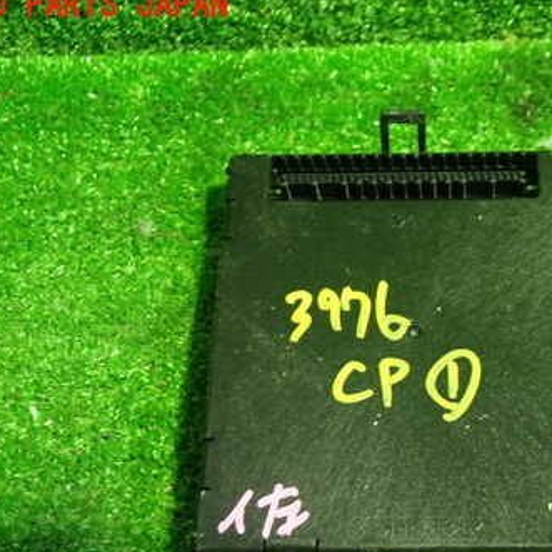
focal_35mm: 48
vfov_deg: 35.1
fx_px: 866
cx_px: 425
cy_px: 360
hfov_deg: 34.5
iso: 500
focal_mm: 5.4
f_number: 2.3
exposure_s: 1/30
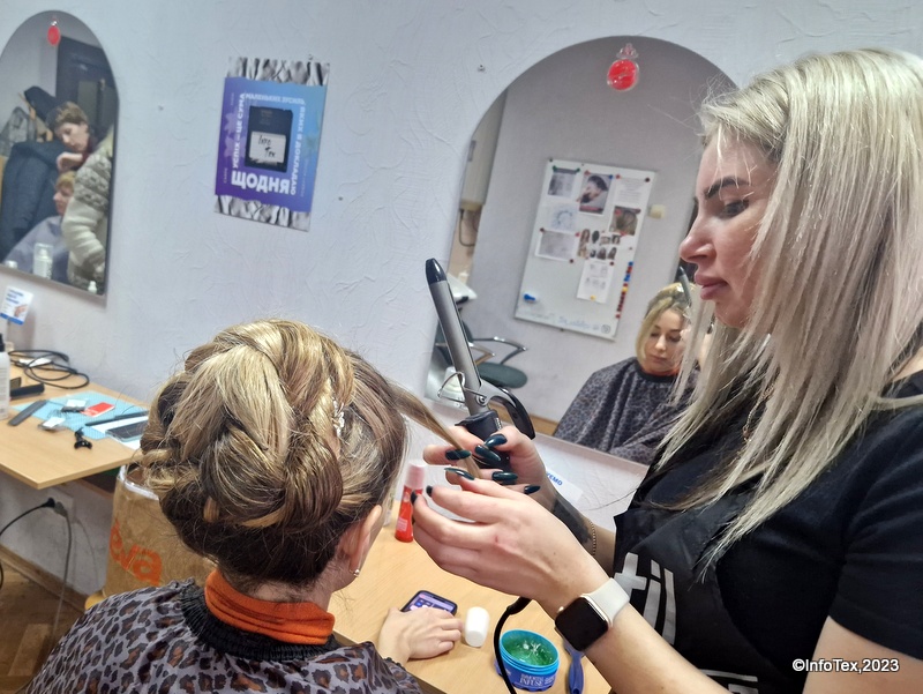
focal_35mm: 23
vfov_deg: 58.9
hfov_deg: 73.9
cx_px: 462
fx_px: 614
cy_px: 347
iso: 500
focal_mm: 5.4
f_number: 1.8
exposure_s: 1/100
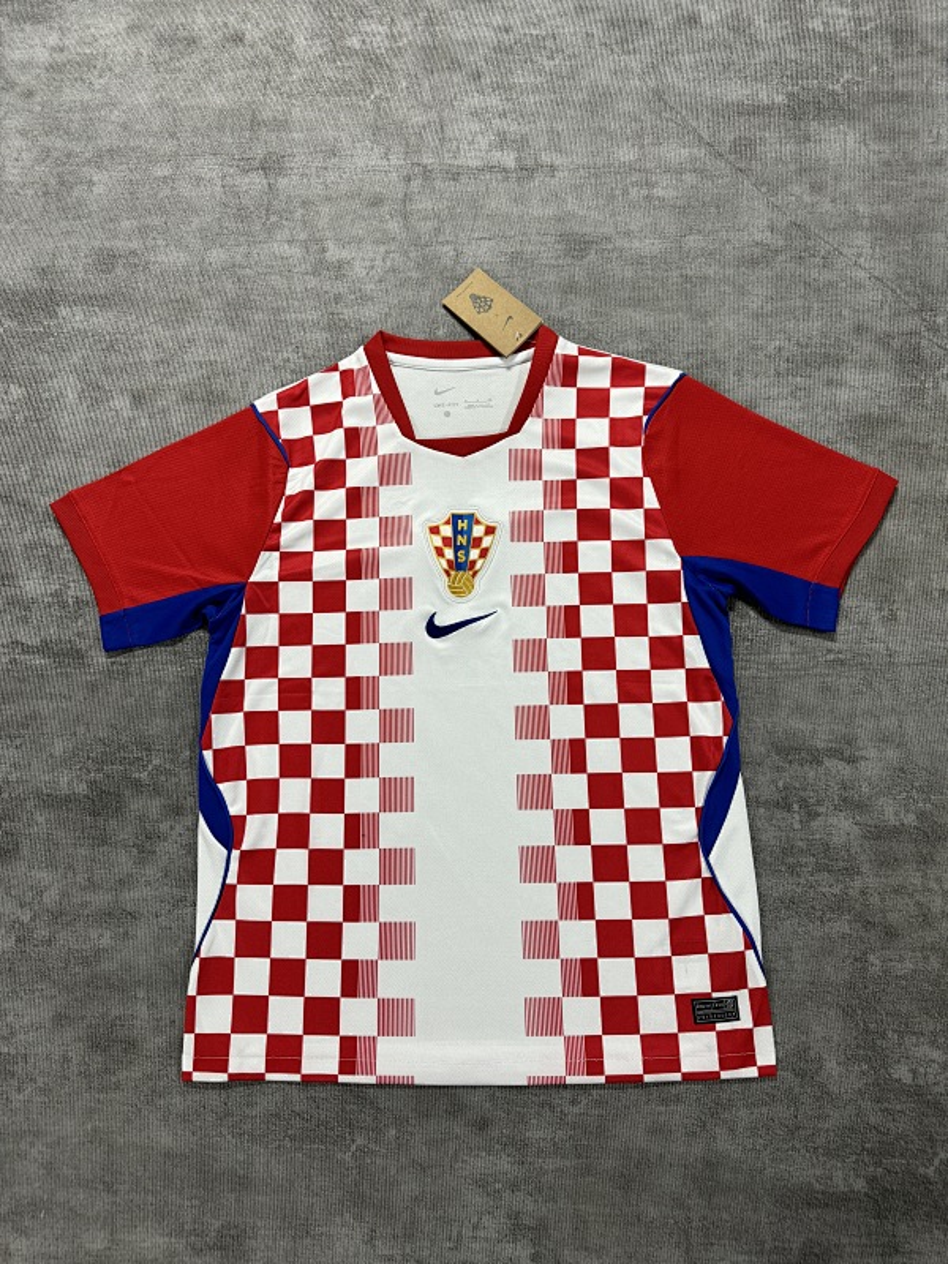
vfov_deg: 71.6
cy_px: 632
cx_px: 474
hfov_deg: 56.8
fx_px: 876
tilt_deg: -78.7
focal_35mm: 24
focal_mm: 6.76
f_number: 1.78
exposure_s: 1/50
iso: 160
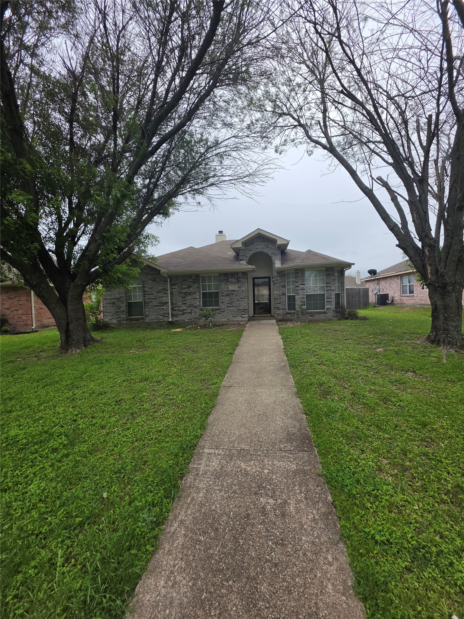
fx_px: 232
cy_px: 310
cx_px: 232
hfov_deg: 89.9
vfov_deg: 106.2
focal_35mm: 13
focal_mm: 2.2
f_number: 1.9
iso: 32
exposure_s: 1/763
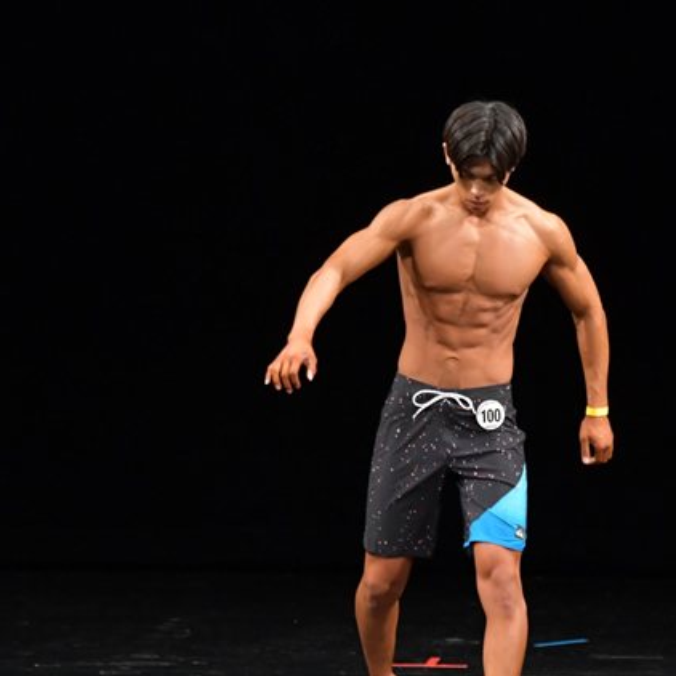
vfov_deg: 4.2
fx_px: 9302
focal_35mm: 421
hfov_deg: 4.2
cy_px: 388
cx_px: 438
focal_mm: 180
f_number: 5.6
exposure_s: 1/400
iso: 3200
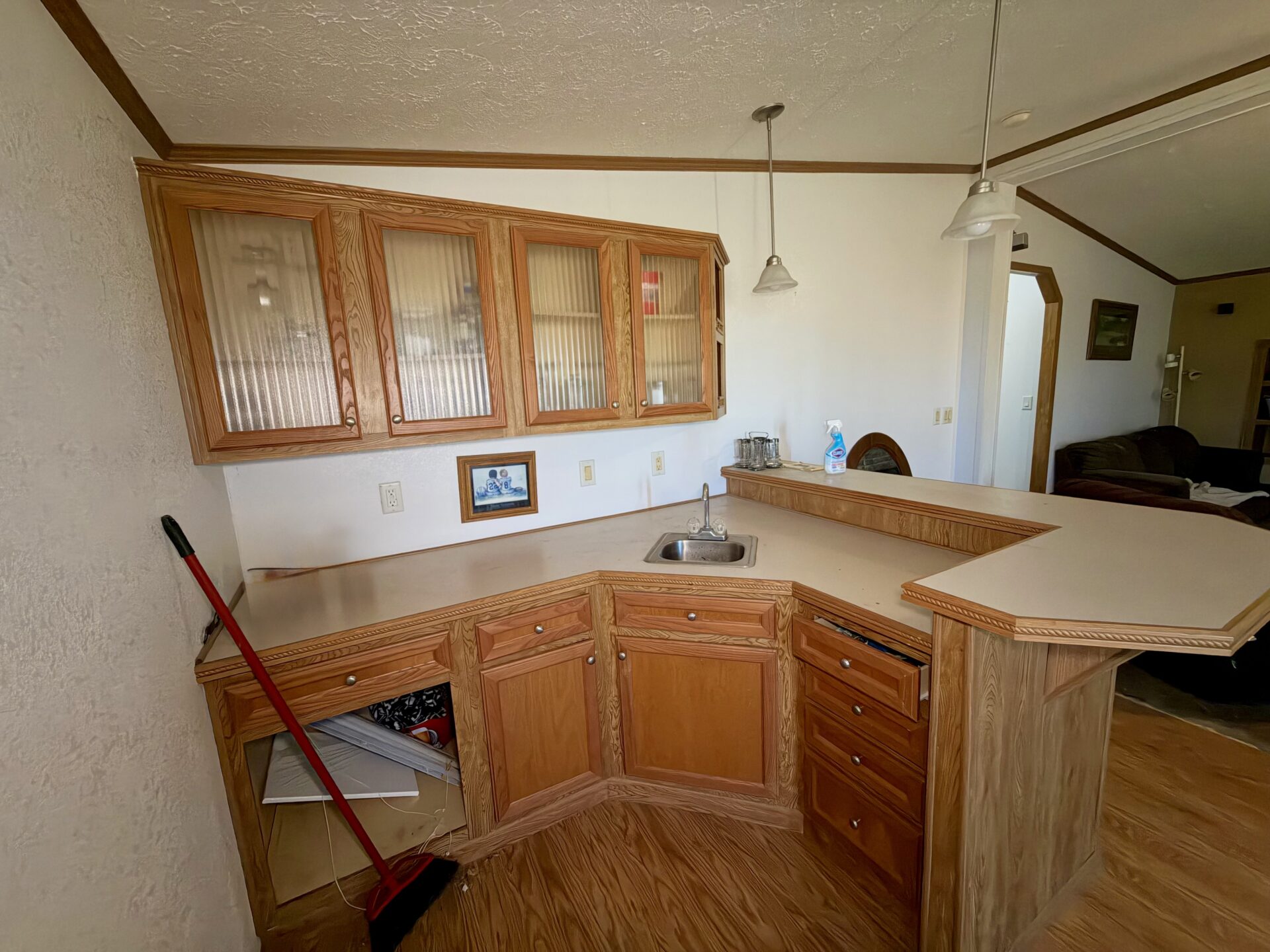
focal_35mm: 14
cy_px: 476
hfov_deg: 102.1
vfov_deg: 85.7
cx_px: 635
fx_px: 514
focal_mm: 2.22
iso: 800
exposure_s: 1/40
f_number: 2.2
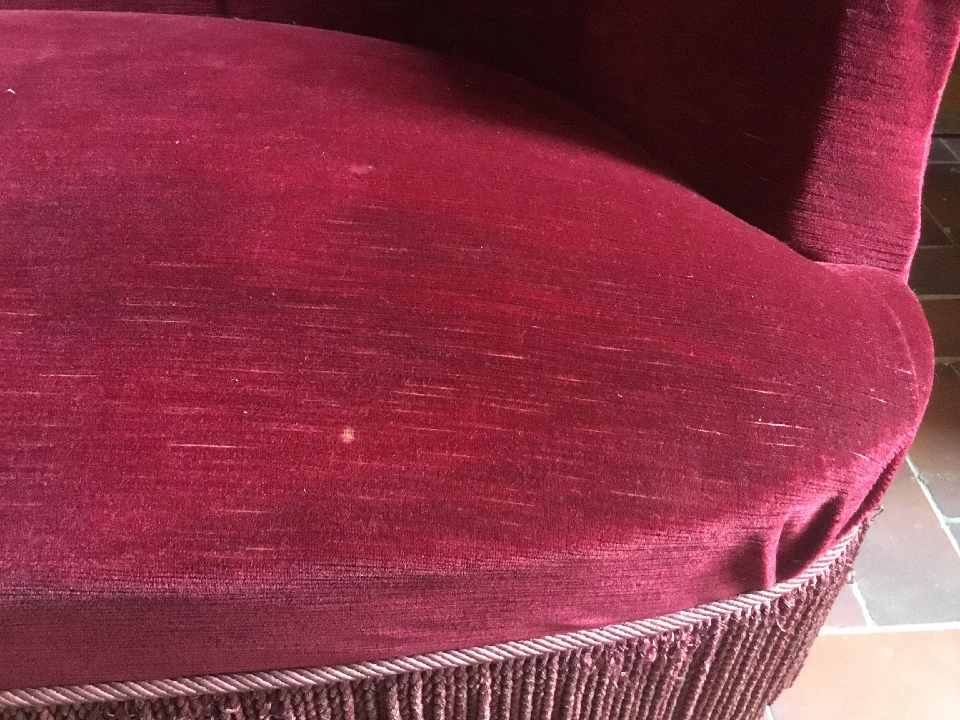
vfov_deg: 45.4
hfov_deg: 58.4
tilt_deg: -41.9
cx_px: 480
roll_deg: -0.6
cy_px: 360
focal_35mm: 31
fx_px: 860
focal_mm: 3.3
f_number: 2.4
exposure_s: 1/17
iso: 800
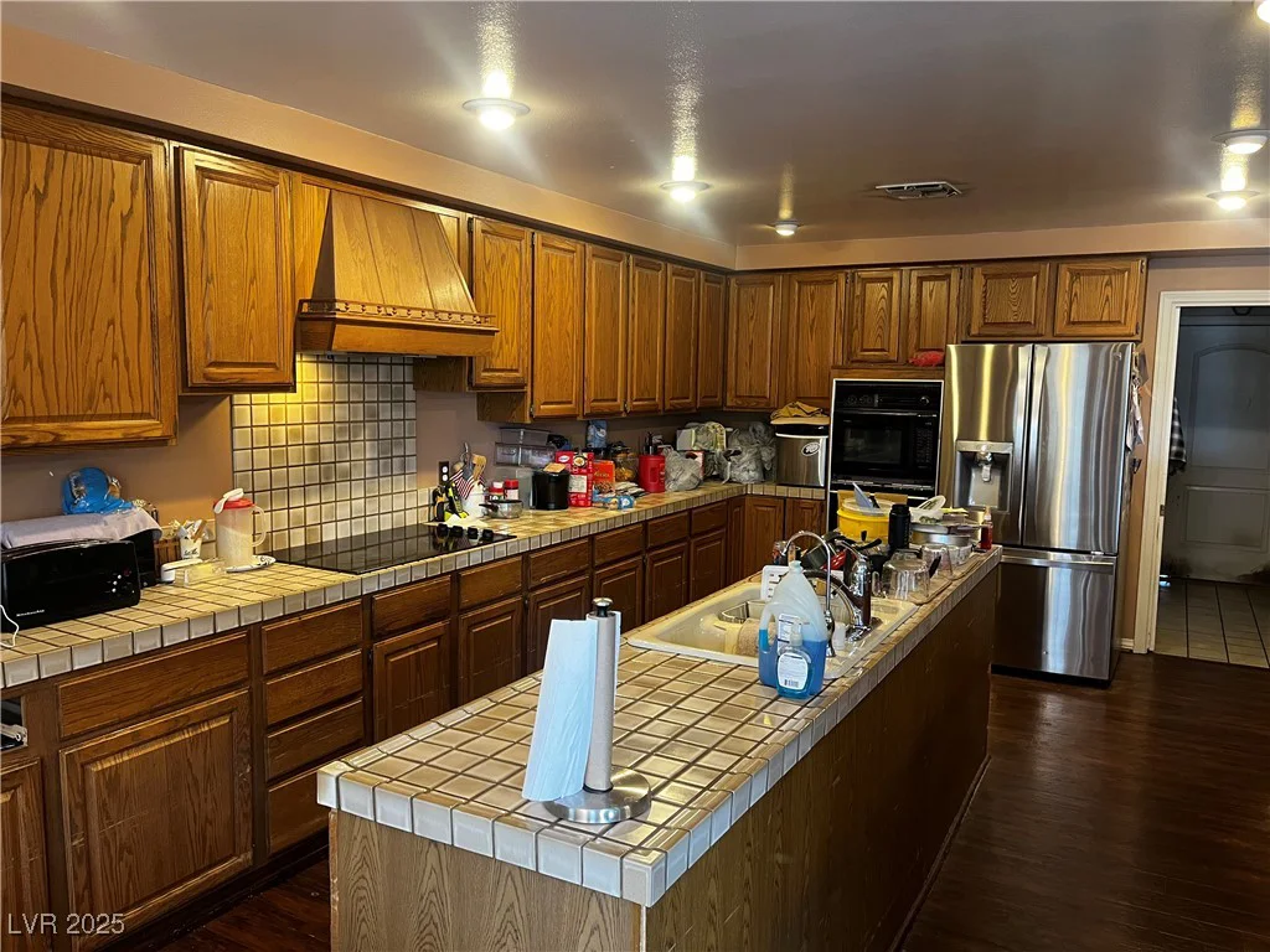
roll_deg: -0.3
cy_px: 476
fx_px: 954
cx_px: 635
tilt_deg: -5.8
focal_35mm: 26
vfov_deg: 53.1
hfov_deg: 67.3
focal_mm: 5.1
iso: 250
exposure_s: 1/60
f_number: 1.6
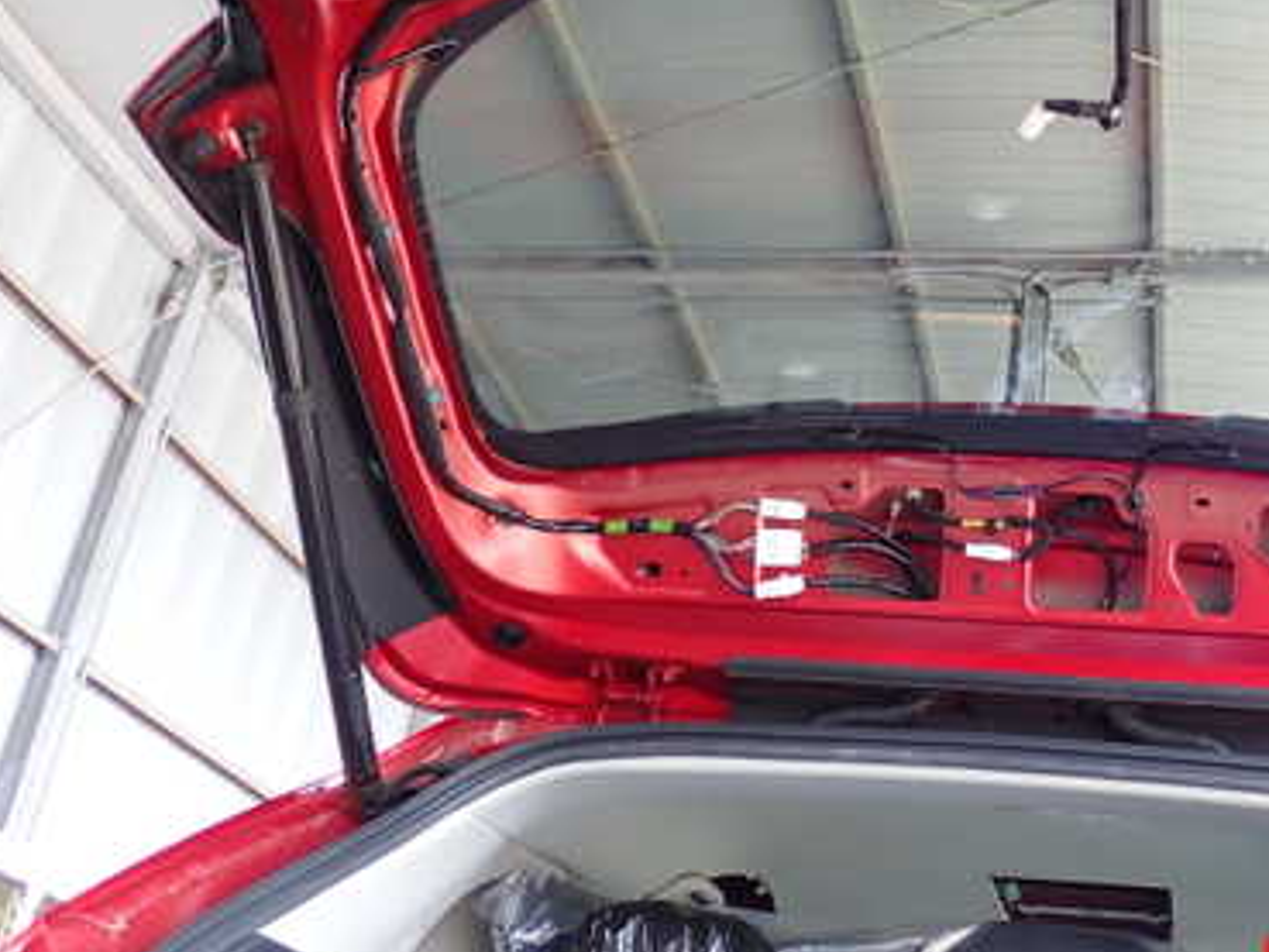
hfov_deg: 35.7
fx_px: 1907
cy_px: 241
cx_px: 1008
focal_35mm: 52
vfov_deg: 27.7
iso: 200
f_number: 2.4
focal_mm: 5.79
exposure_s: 1/125
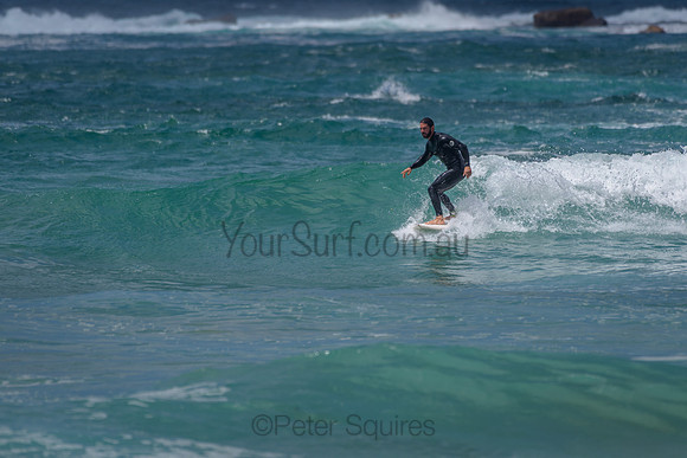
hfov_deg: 3.2
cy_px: 167
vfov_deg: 2.2
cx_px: 381
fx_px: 12123
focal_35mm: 635
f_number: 5.6
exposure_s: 1/2000
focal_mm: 500
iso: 90
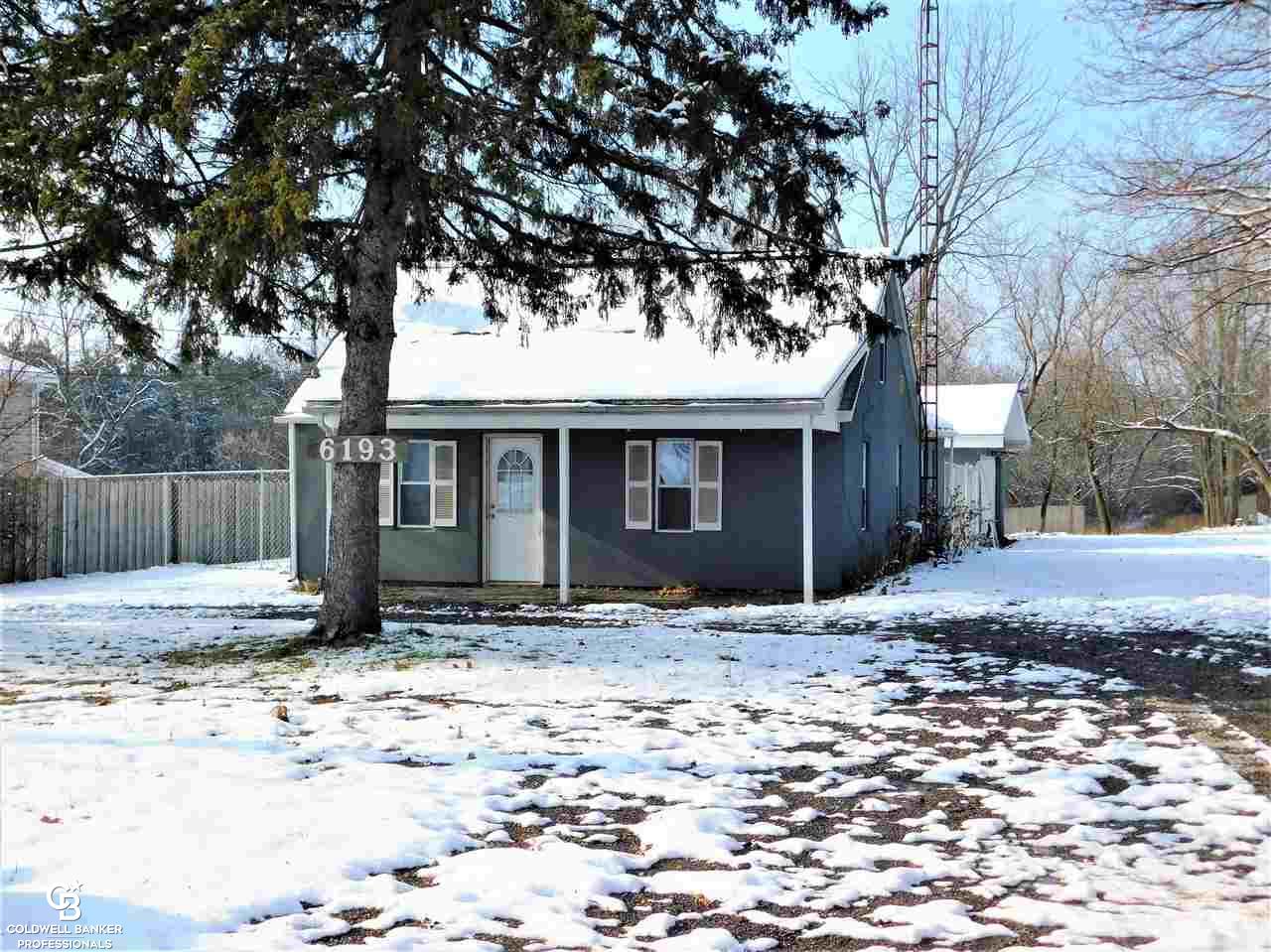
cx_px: 636
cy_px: 476
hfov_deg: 42.1
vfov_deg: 32.2
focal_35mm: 45
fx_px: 1652
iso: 125
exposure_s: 1/400
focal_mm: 8
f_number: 7.4
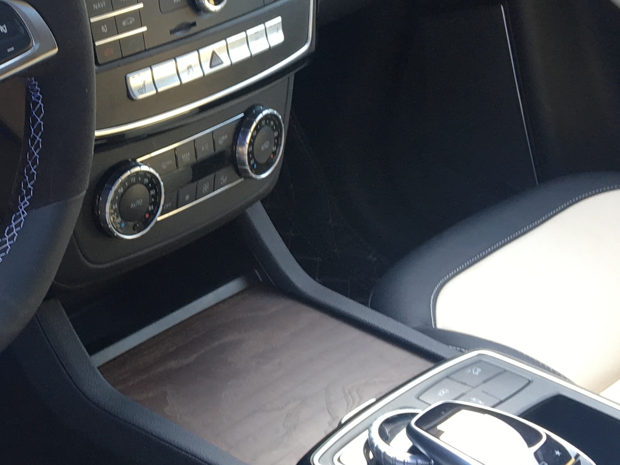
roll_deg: -6.8
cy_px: 207
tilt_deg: -34.7
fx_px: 1451
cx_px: -25
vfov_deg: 18.2
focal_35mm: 81
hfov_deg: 23.0
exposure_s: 1/50
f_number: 2.2
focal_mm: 4.15
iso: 32
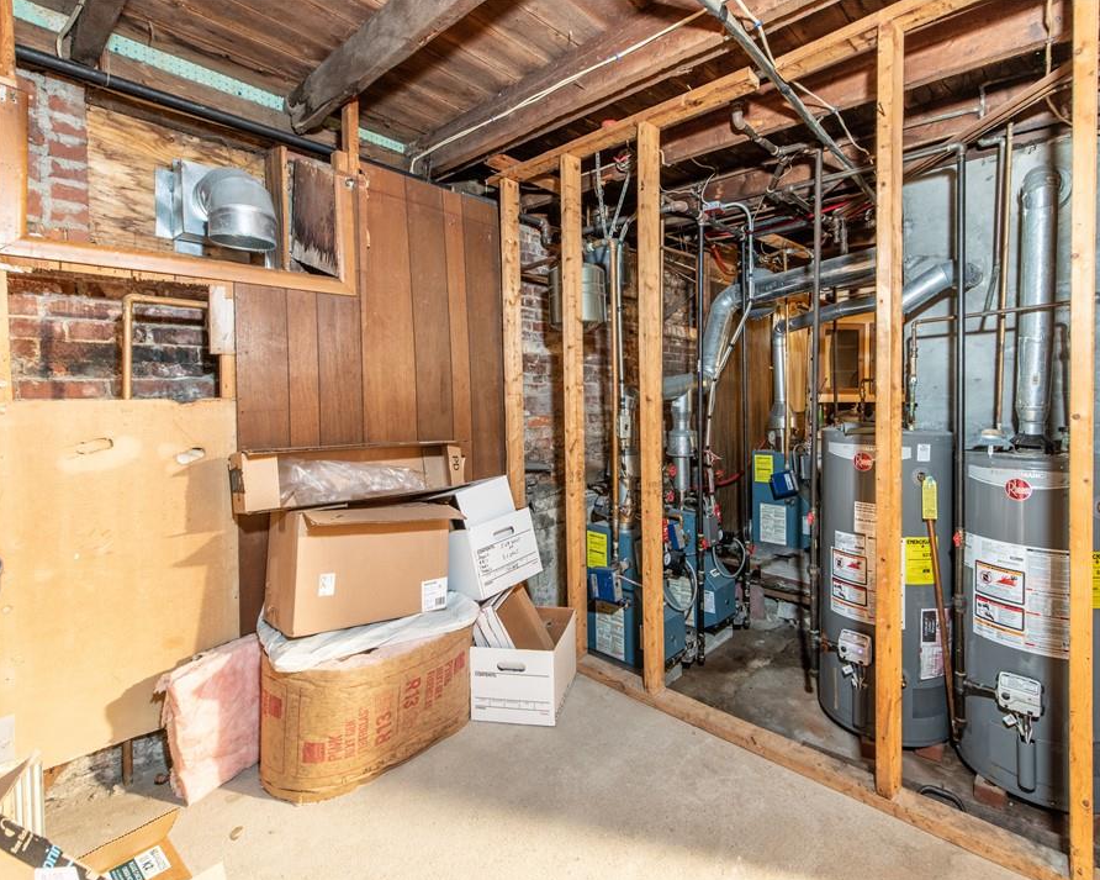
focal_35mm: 16
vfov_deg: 80.3
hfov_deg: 92.8
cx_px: 605
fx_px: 521
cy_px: 443
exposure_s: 20
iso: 400
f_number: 10
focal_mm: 14
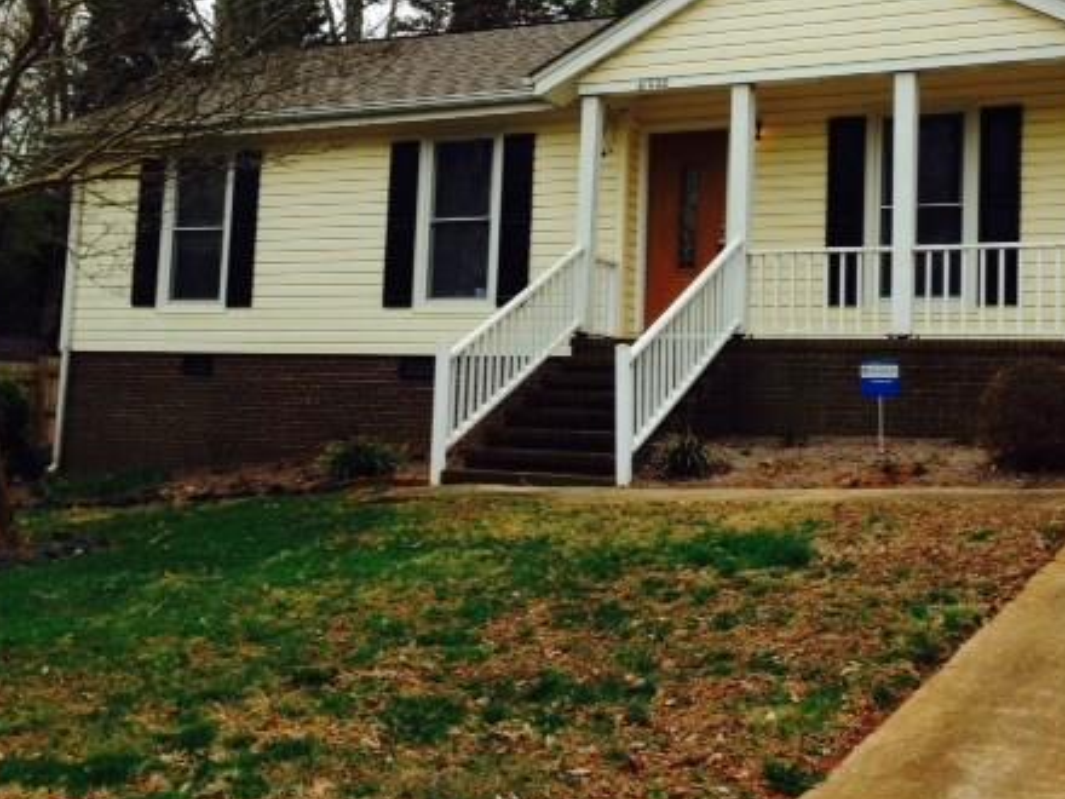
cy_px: 288
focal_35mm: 48
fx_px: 1477
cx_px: 629
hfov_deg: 39.5
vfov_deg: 30.1
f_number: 2.4
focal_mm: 4.12
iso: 50
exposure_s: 1/382
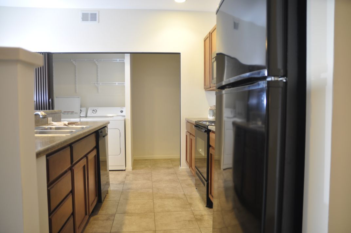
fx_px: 248
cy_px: 116
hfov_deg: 70.5
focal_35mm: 26
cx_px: 176
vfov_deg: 50.3
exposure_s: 1/5
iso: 200
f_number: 2.8
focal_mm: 17
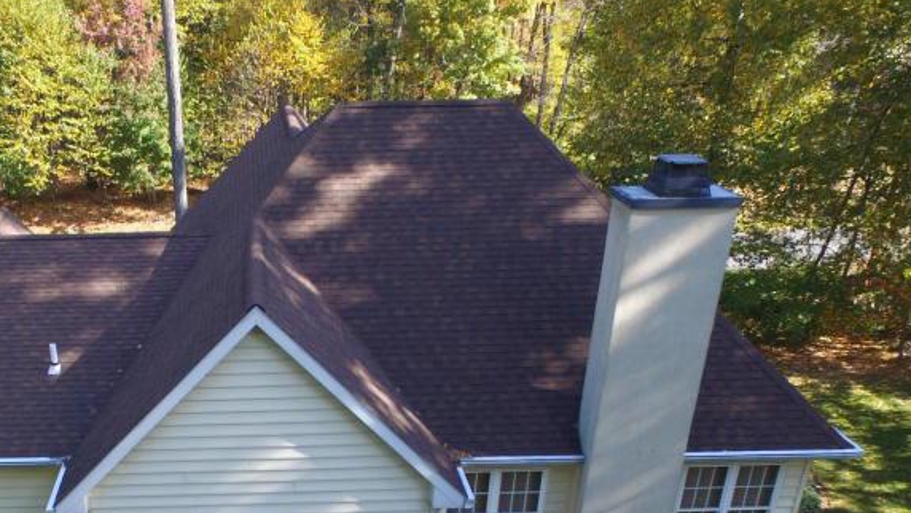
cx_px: 266
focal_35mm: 39
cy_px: 470
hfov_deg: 50.2
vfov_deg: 29.1
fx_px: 942
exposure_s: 1/155
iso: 100
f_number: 2.8
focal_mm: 3.61
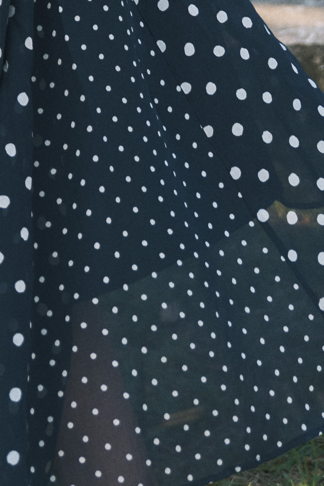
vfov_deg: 11.8
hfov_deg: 8.3
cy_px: -316
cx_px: 13
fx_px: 2213
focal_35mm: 164
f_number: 2.8
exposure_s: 1/640
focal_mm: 33
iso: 320
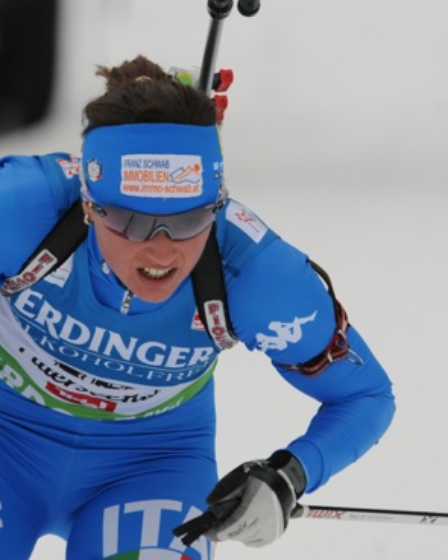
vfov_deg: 2.3
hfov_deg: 1.8
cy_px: 280
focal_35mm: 853
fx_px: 14143
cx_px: 260
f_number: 8
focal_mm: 400
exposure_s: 1/1000
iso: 800
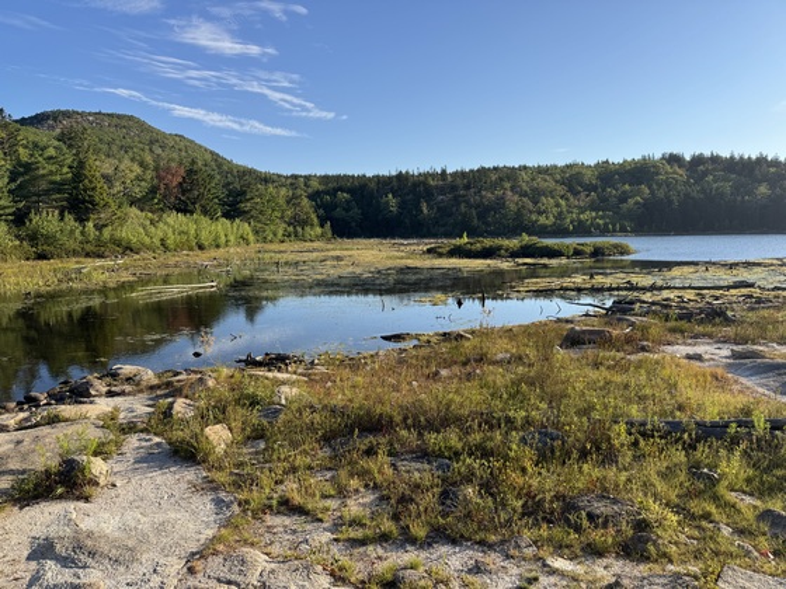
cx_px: 393
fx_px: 545
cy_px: 294
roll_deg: +1.0
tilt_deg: -5.8
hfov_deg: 71.6
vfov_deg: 56.8
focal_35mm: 24
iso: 80
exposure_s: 1/3413
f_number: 1.78
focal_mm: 6.76
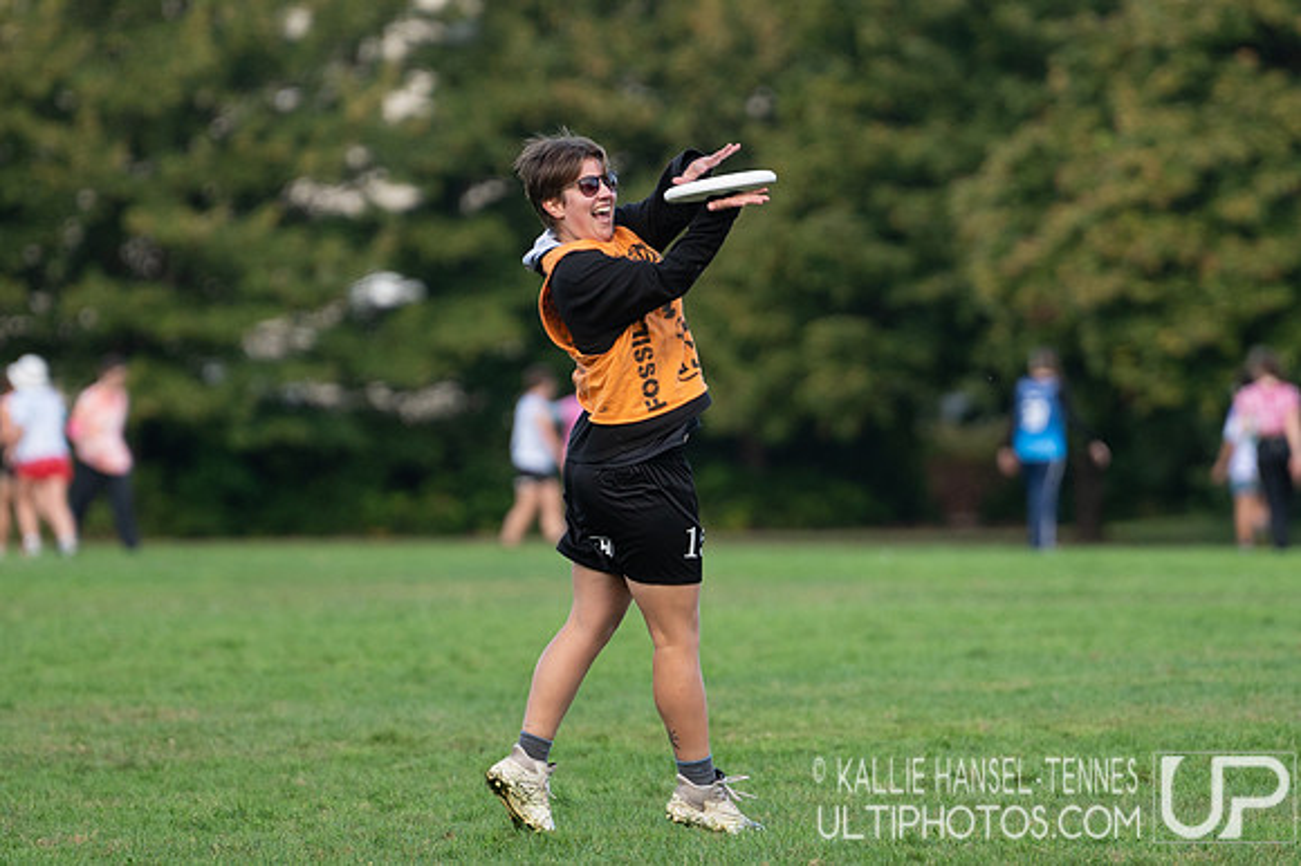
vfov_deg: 2.8
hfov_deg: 4.2
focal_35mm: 487
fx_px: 17584
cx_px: 820
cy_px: 503
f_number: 2.8
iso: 320
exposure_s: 1/1600
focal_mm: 200
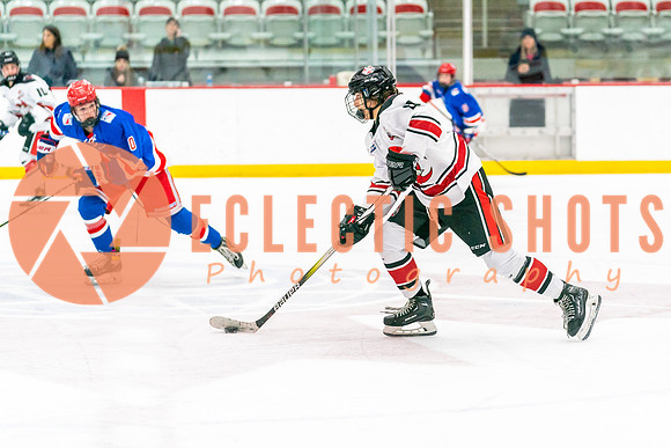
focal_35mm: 130
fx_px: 2419
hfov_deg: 15.8
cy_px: 235
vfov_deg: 10.6
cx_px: 419
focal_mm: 101
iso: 3200
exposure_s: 1/1250
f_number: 2.8
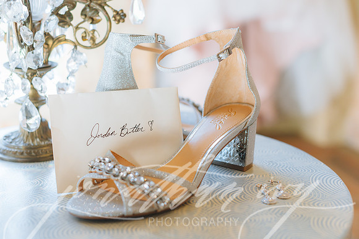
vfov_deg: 24.9
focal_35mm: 54
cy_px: 130
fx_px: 541
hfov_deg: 36.7
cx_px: 164
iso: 160
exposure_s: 1/80
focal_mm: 50
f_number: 3.5
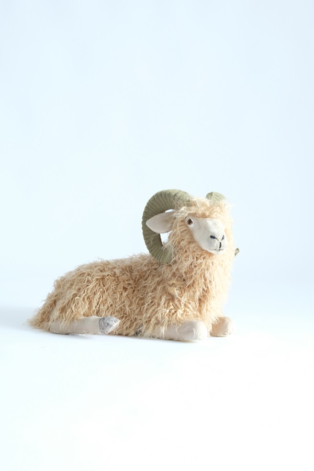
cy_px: 236
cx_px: 157
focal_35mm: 83
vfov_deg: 24.5
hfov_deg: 16.5
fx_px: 1086
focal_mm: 55
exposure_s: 2.5
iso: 200
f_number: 13
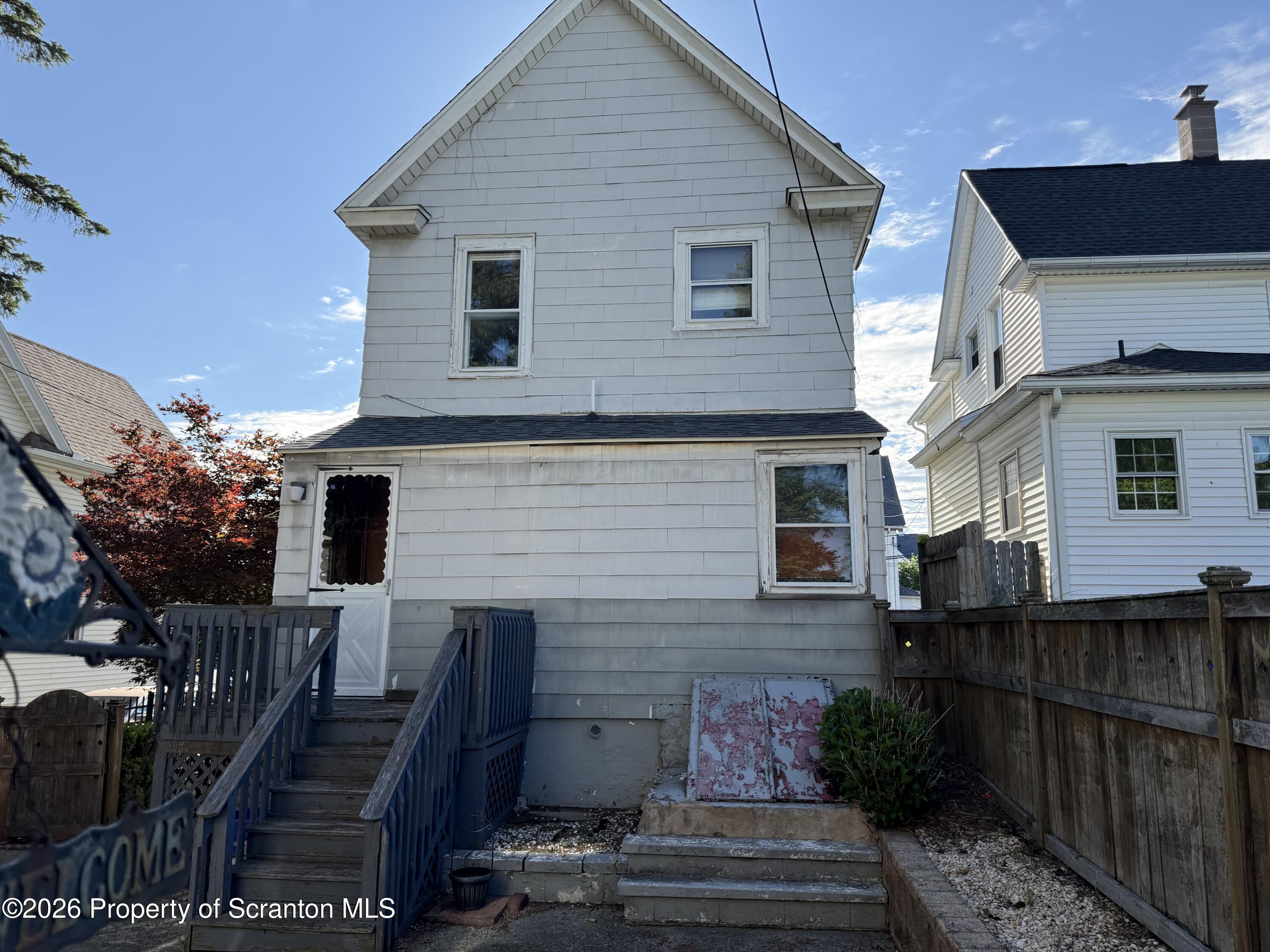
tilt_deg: +9.6
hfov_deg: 71.6
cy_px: 476
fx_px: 881
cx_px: 635
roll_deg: -1.5
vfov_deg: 56.8
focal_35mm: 24
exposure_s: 1/3021
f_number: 1.78
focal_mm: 6.76
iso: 100
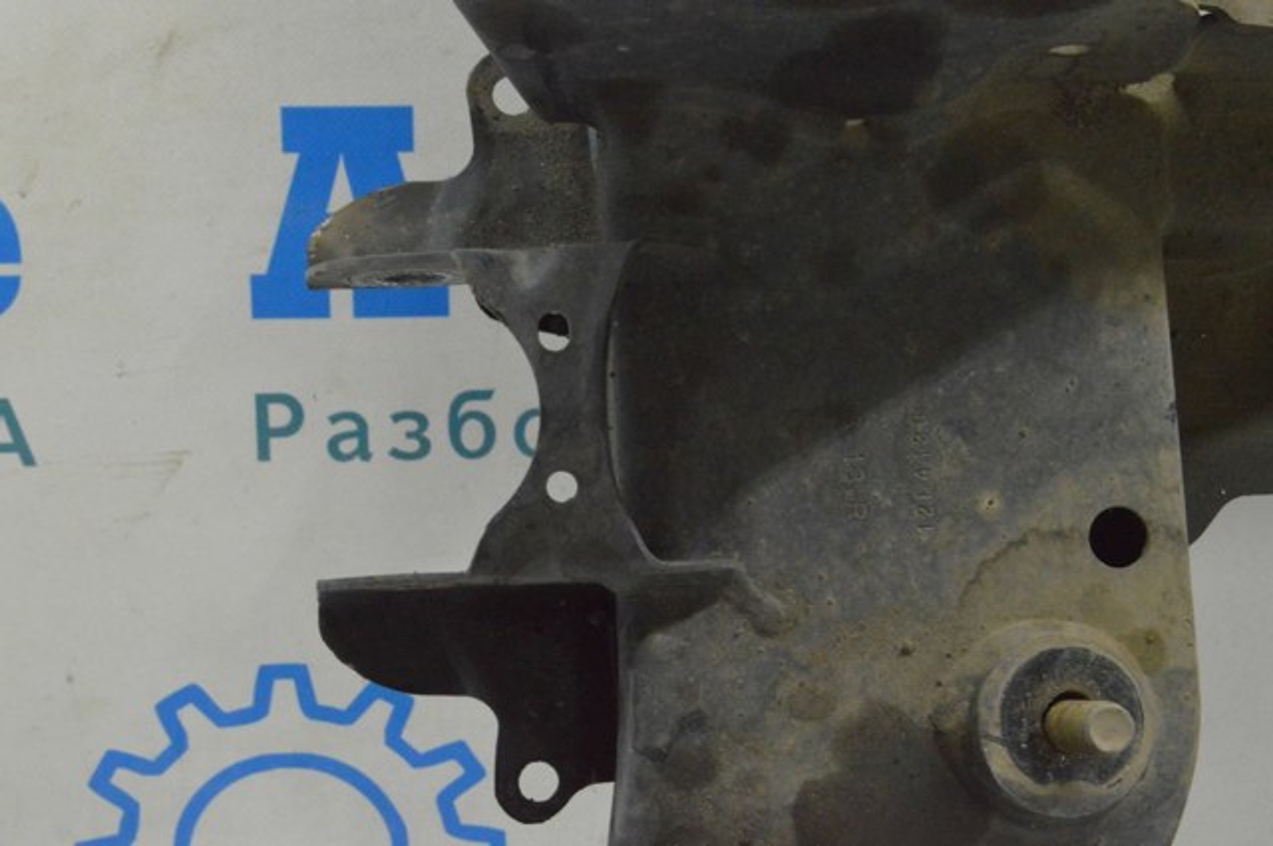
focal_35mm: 75
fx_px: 2649
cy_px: 423
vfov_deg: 18.1
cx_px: 636
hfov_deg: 27.0
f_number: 20
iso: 6400
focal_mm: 50
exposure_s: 1/15
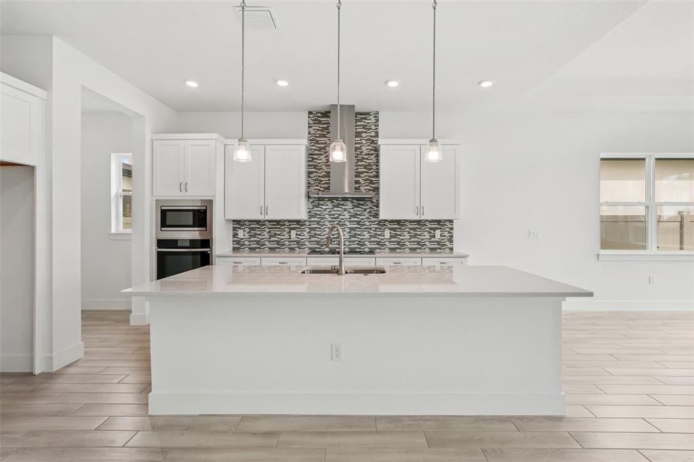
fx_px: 328
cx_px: 347
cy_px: 231
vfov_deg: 70.4
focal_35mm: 17
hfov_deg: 93.3
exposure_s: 1/60
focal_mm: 17
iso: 400
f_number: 8
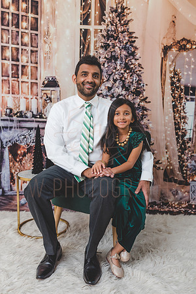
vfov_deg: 58.7
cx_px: 98
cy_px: 147
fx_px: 261
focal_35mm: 32
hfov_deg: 41.1
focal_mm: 32
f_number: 2.8
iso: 100
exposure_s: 1/200
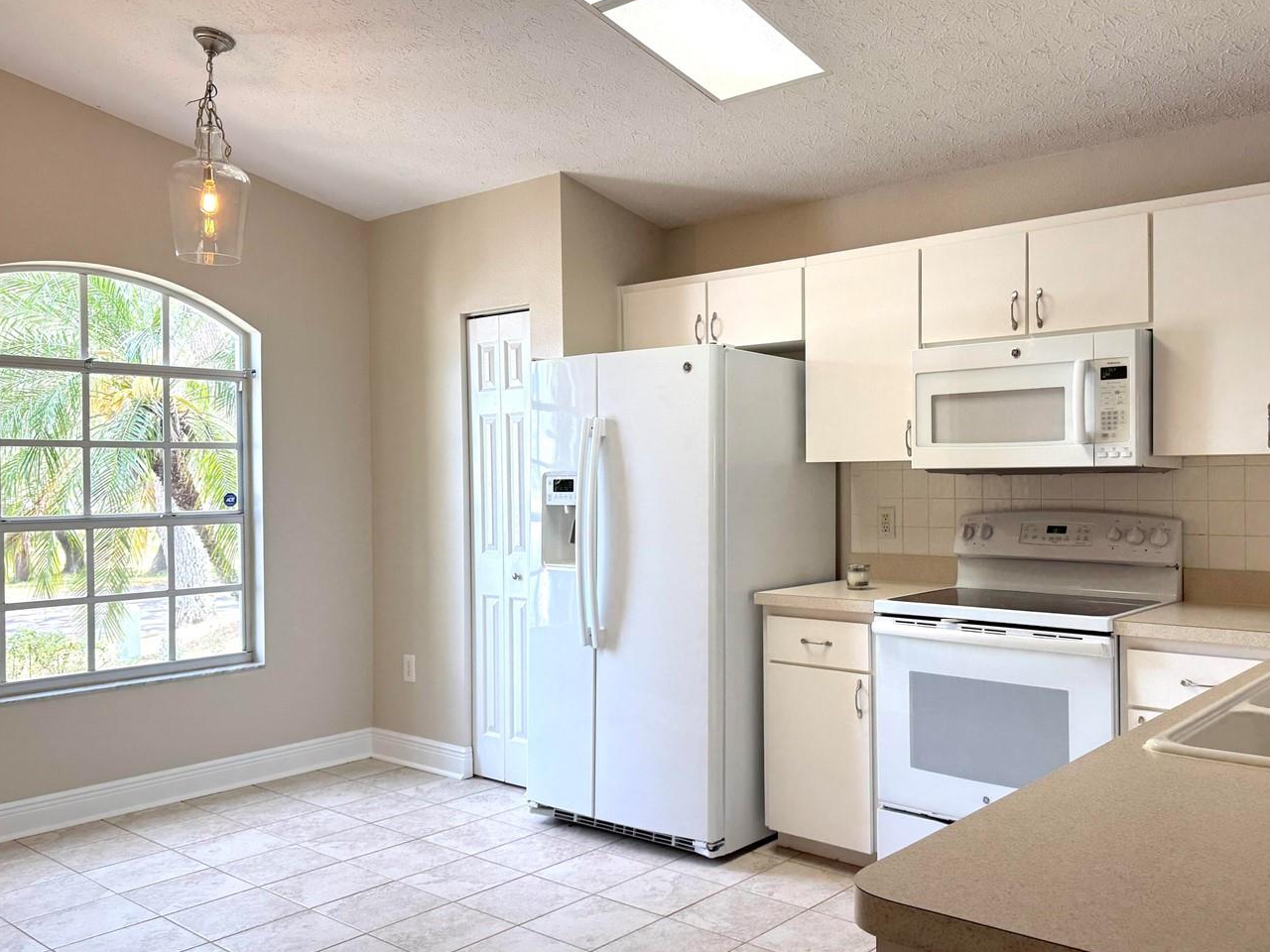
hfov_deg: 59.7
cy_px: 486
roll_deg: +0.4
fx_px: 1101
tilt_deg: -0.3
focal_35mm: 30
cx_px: 734
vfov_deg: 46.8
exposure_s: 1/120
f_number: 1.78
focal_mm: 6.76
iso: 100
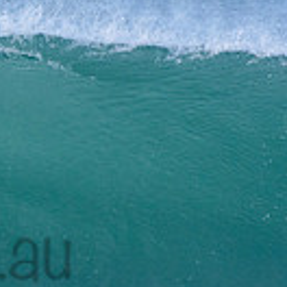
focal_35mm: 2797
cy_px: 229
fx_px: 26236
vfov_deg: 0.6
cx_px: -159
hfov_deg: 0.6
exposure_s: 1/2000
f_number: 5.6
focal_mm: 500
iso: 560
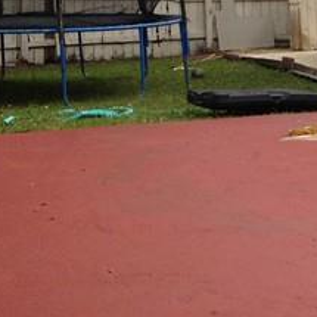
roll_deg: -0.2
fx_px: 1440
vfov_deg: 12.5
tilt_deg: -7.7
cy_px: 83
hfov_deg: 12.1
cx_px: 451
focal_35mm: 139
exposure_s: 1/1748
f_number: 2.4
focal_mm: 4.12
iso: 50
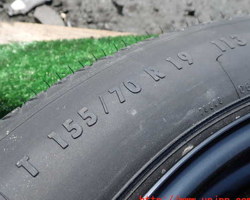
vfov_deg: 41.1
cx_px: 101
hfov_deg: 50.0
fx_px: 266
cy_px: 92
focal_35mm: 36
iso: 100
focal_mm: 5.4
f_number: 3.2
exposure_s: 1/640
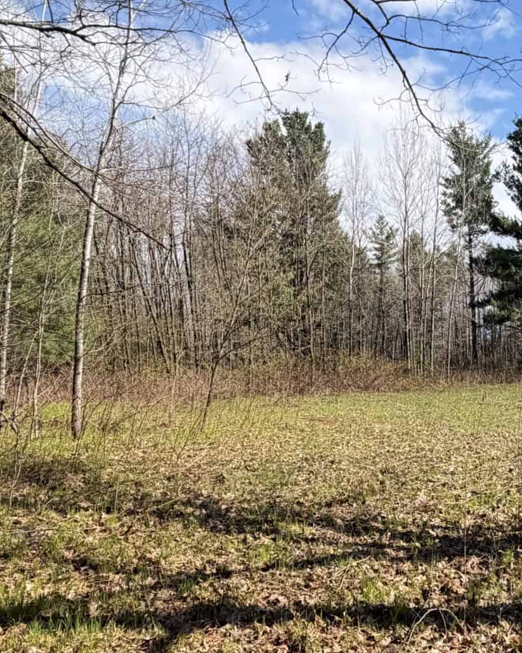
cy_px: 379
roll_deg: -1.4
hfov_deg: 41.0
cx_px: 438
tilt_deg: +2.1
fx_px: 657
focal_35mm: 34
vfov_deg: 52.6
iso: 40
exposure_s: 1/658
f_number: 2.2
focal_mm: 2.22
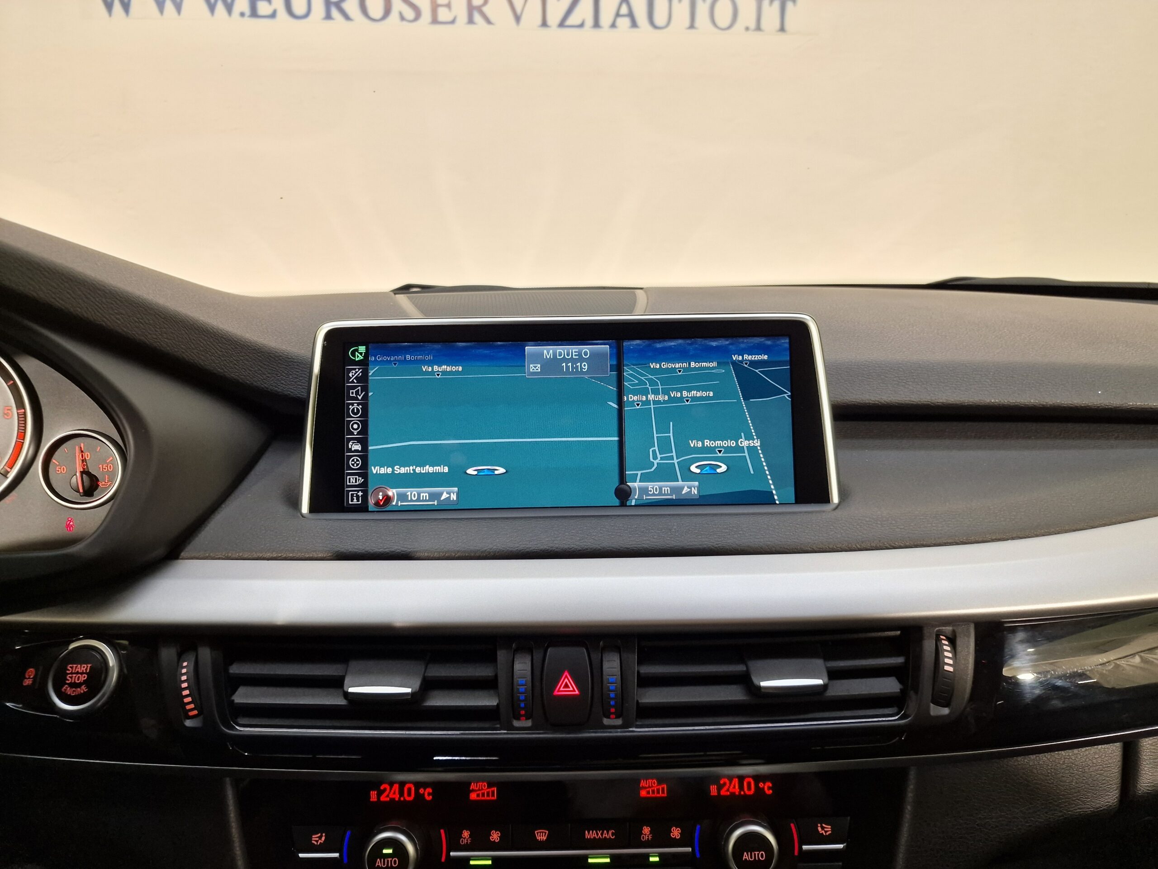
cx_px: 579
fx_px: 769
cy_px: 434
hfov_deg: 73.9
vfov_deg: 58.9
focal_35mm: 23
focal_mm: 6.4
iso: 320
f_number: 1.8
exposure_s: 1/50
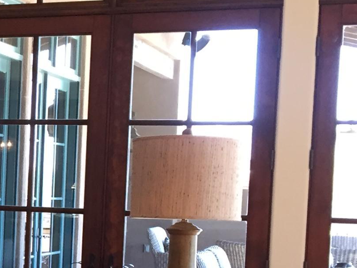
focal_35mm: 107
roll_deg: -0.8
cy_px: 244
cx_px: -162
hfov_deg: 16.8
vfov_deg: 13.7
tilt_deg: -3.8
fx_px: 1104
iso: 50
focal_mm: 4.15
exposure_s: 1/30
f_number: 2.2
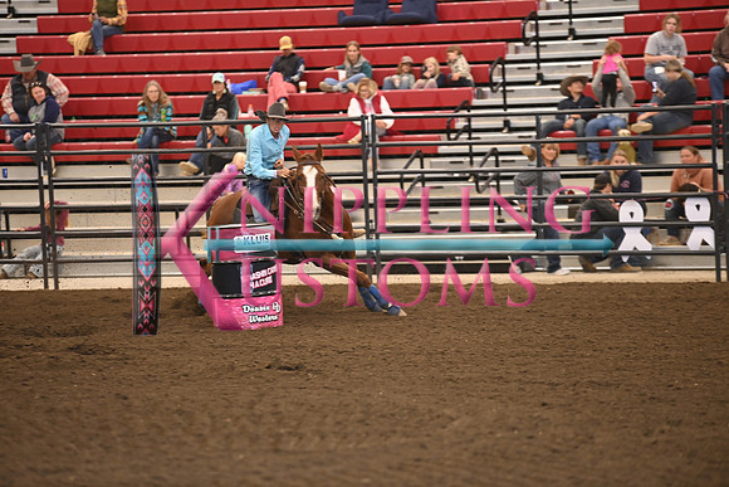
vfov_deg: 7.4
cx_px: 364
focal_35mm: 185
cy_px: 244
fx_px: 3747
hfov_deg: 11.1
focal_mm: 185
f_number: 3.2
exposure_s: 1/250
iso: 1600
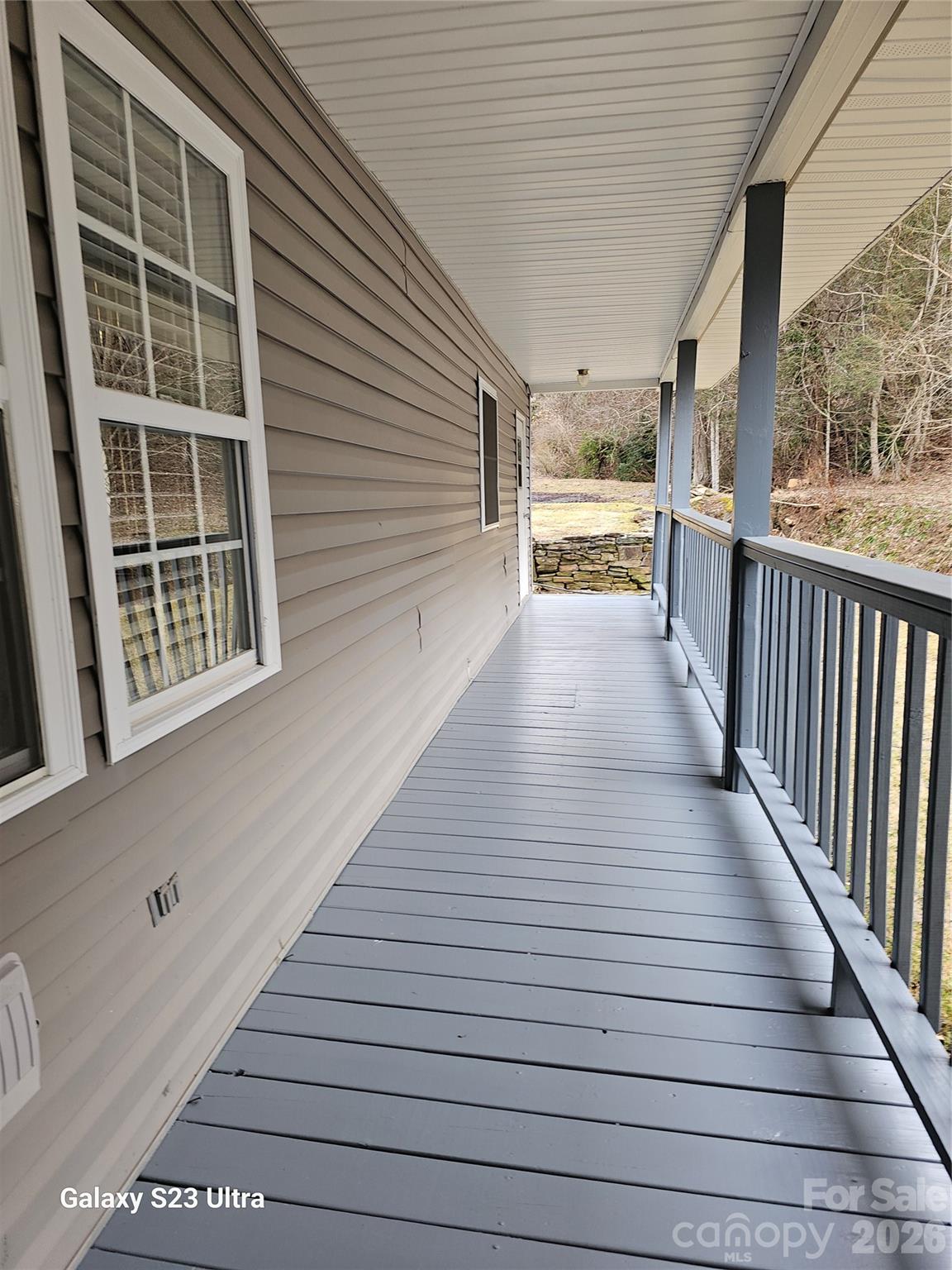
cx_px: 476
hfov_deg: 58.9
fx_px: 843
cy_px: 635
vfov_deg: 73.9
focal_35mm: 23
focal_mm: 6.3
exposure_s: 1/60
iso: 32
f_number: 1.7
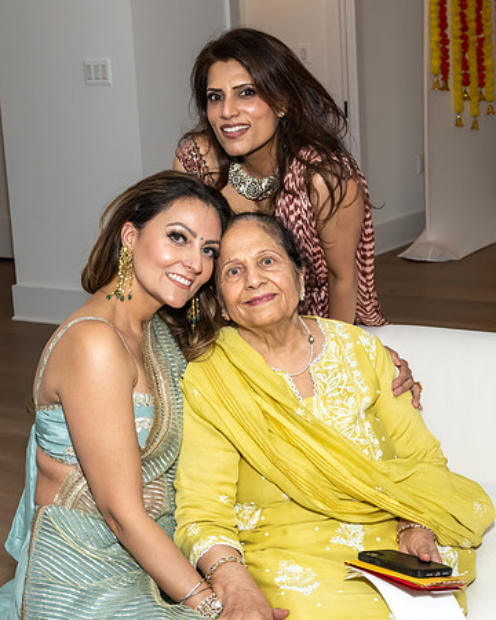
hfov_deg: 22.9
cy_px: 307
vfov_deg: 28.4
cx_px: 254
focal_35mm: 67
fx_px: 1223
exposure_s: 1/250
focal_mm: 30
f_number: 7.1
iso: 1000
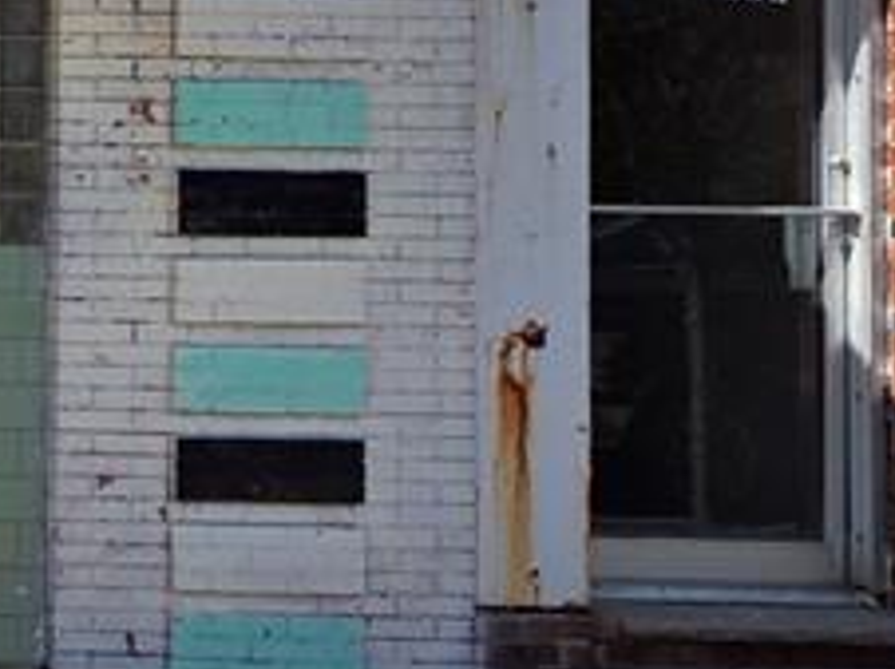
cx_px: -824
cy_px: 143
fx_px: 1524
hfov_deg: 20.0
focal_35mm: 59
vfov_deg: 24.4
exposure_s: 1/2882
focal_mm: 2.2
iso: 40
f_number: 1.9
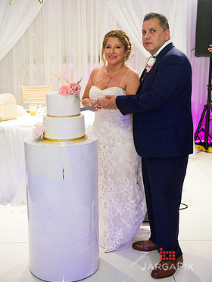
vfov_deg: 37.4
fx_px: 416
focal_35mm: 51
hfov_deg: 28.6
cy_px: 116
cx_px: 99
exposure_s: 1/125
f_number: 3.2
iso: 800
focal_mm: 44
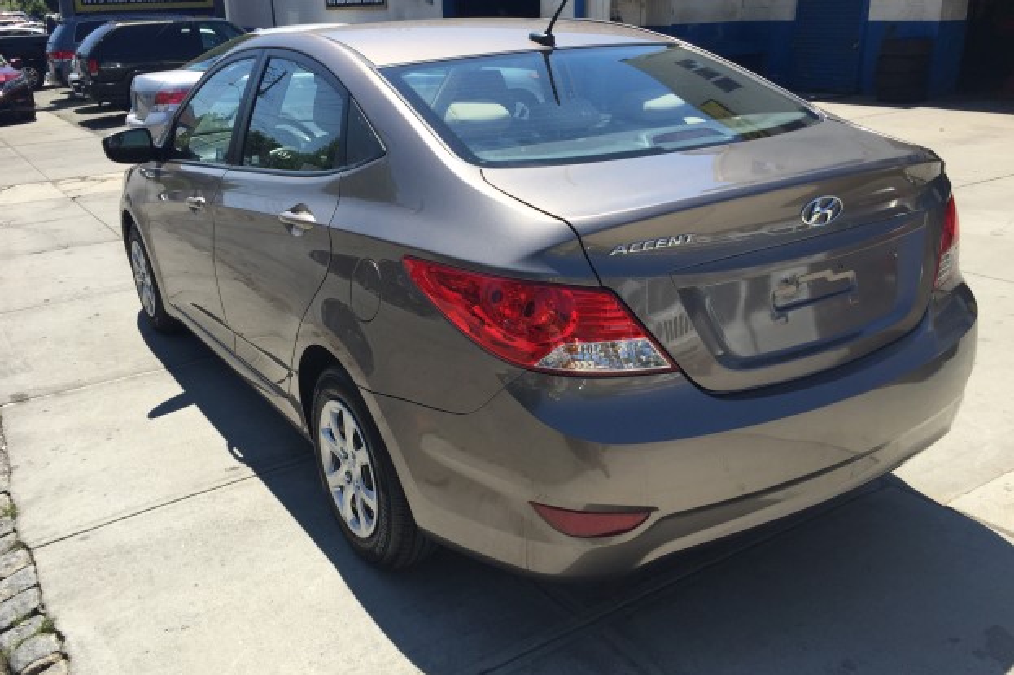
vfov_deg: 42.3
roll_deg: +2.2
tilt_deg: -17.6
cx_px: 495
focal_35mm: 31
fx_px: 873
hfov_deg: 60.3
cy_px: 338
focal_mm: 4.15
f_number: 2.2
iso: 32
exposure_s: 1/1799
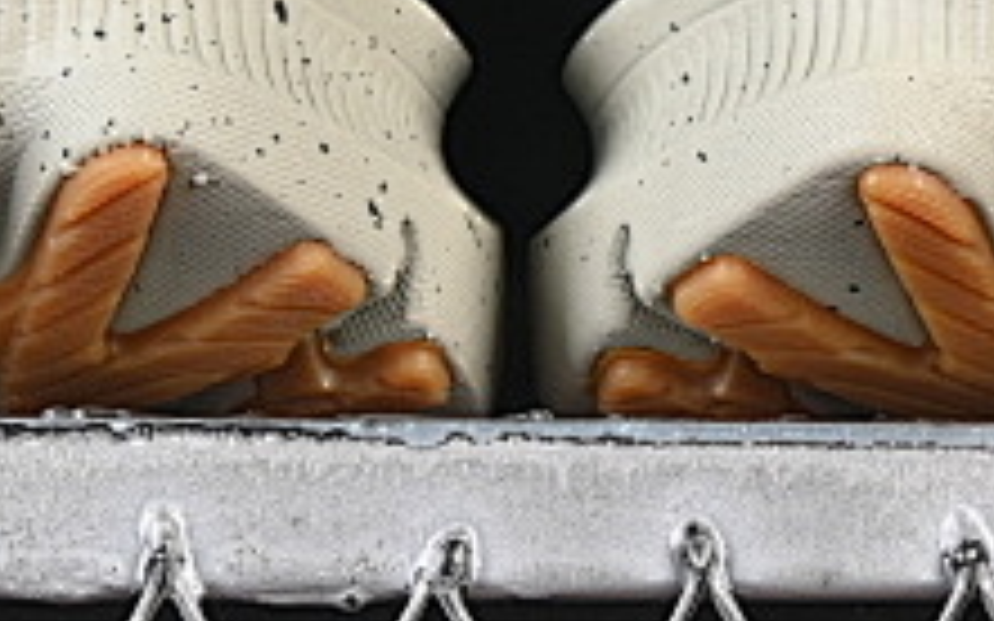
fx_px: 10129
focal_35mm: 374
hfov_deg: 5.6
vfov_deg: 3.5
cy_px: -590
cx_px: 544
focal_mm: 50
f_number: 6.3
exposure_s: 1/80
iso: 160
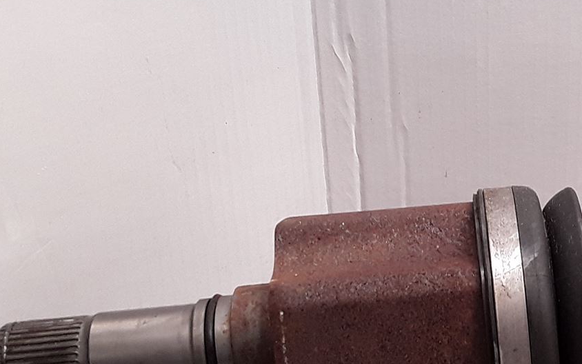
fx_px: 1142
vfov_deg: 18.0
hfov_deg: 26.5
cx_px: 626
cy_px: 288
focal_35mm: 72
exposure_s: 1/50
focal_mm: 2.91
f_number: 1.9
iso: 50
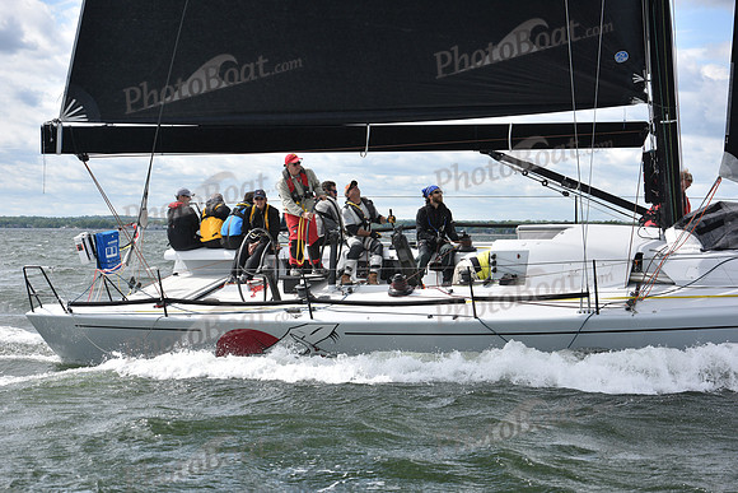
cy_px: 246
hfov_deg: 26.0
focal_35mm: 78
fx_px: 1599
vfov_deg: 17.5
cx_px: 369
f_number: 6.3
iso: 320
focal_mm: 78
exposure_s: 1/1000
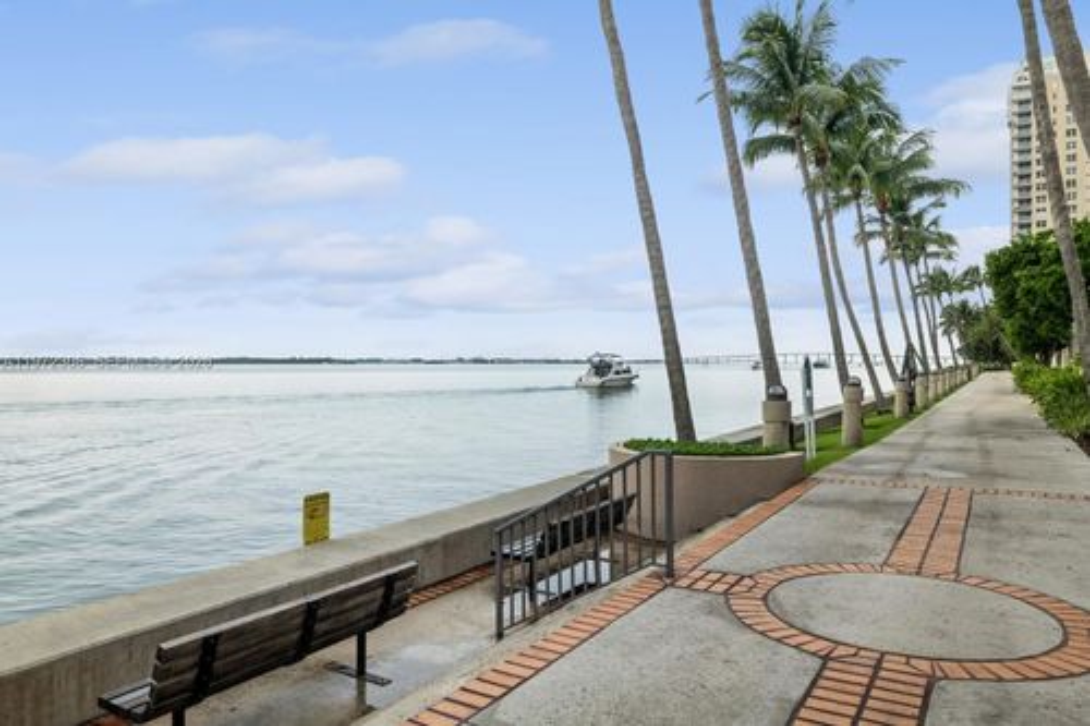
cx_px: 545
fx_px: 696
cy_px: 363
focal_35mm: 23
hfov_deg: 76.1
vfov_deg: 55.1
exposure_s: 1/40
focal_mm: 23
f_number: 10
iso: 200
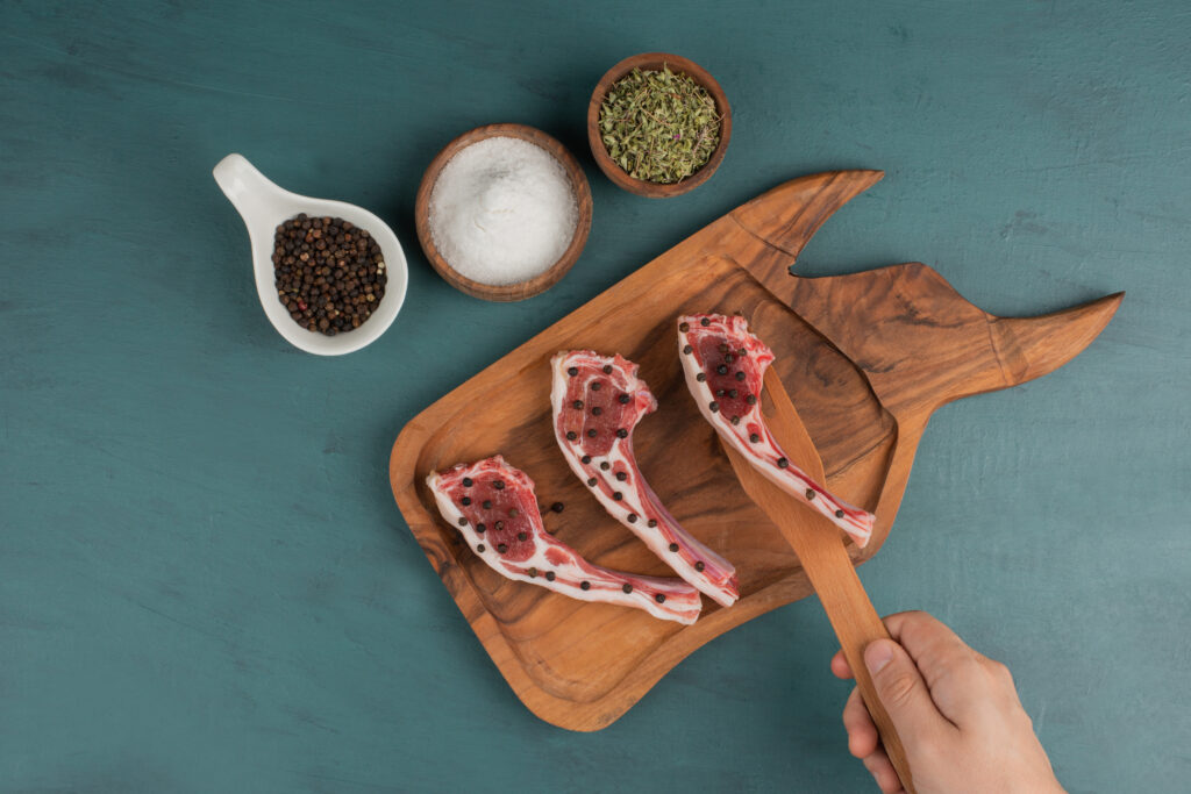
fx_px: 1654
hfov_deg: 39.6
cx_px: 596
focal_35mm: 50
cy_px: 397
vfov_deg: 27.0
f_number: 11
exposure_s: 1/125
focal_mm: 50
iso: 320
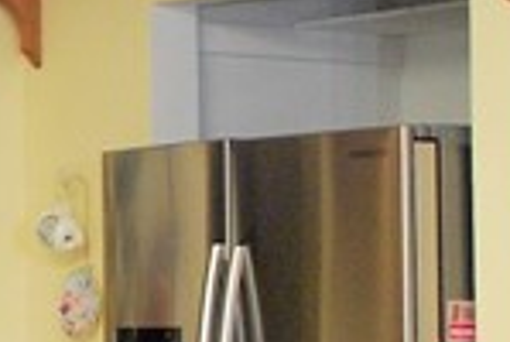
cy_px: 246
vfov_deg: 7.0
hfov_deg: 10.2
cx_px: -234
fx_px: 2782
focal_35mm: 196
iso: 800
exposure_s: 1/30
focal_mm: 18
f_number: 3.5
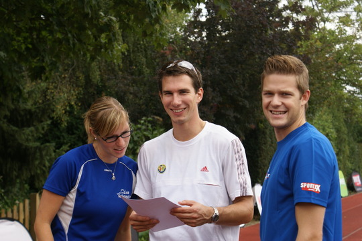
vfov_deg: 15.2
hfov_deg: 22.6
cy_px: 120
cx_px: 181
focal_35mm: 90
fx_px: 905
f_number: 6.3
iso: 100
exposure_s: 1/250
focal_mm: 60
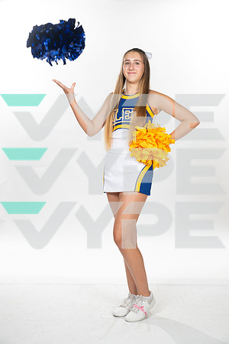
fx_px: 525
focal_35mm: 55
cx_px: 114
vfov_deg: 36.2
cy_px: 172
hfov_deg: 24.6
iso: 800
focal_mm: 55
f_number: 7.1
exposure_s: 1/320
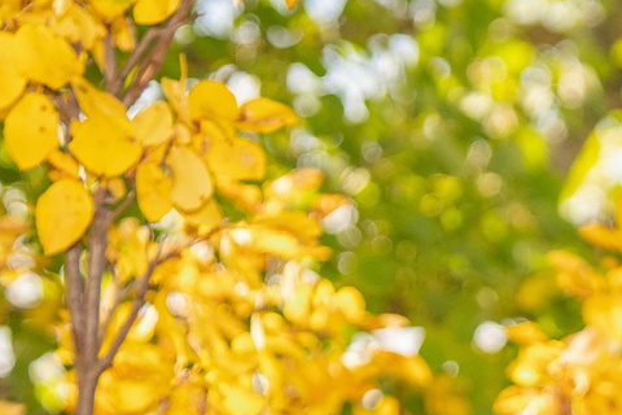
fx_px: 4976
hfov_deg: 7.0
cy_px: 726
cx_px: 945
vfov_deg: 4.7
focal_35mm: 288
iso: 500
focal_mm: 54
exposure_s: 1/2500
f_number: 2.8
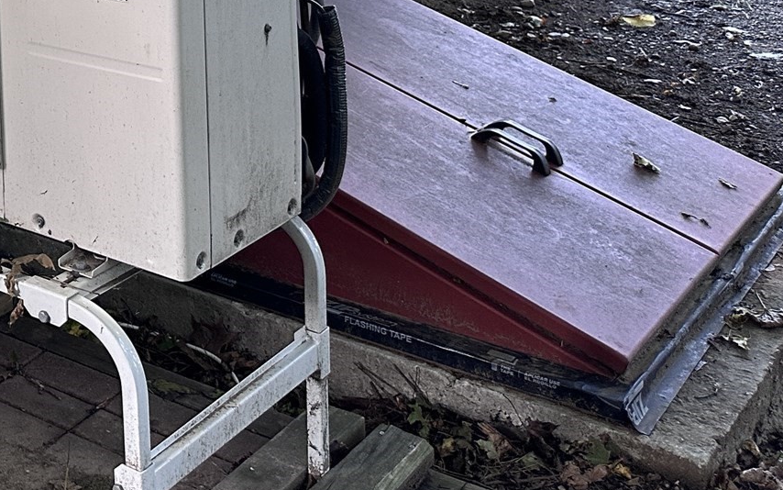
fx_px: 1302
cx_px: -151
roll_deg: +2.8
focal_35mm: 61
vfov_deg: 19.6
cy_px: -151
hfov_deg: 29.0
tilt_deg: -6.4
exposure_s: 1/117
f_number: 1.78
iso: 250
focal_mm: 6.86
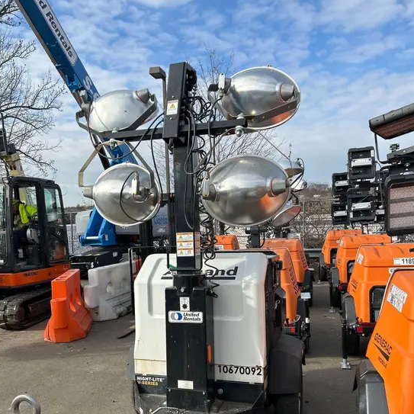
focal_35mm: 31
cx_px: 205
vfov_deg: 51.8
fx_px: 419
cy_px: 266
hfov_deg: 52.5
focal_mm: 5.7
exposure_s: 1/2571
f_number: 1.5
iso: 50
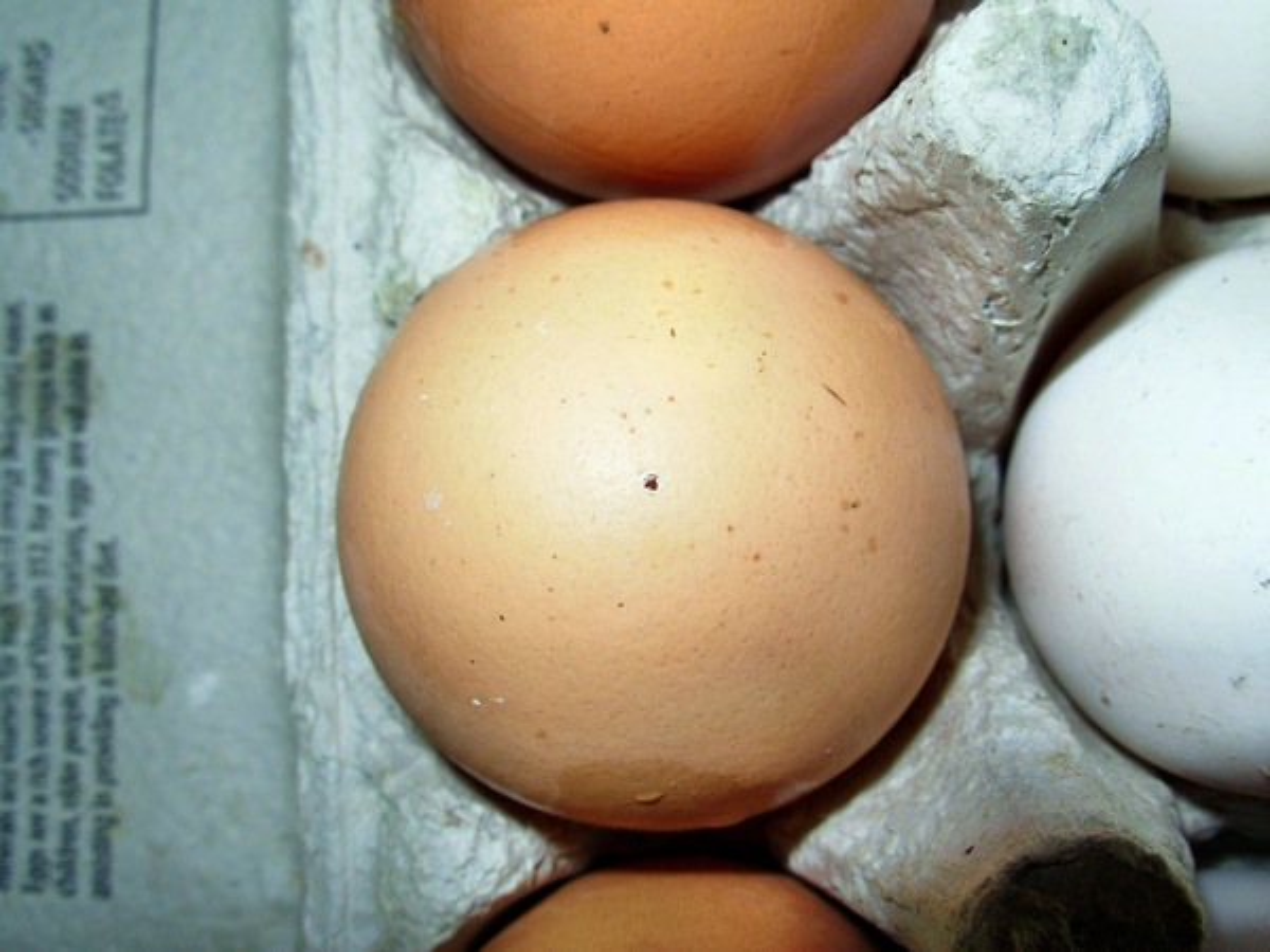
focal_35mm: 38
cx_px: 635
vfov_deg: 37.7
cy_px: 476
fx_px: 1394
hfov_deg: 49.0
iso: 50
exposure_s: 1/32
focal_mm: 6.3
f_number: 4.9
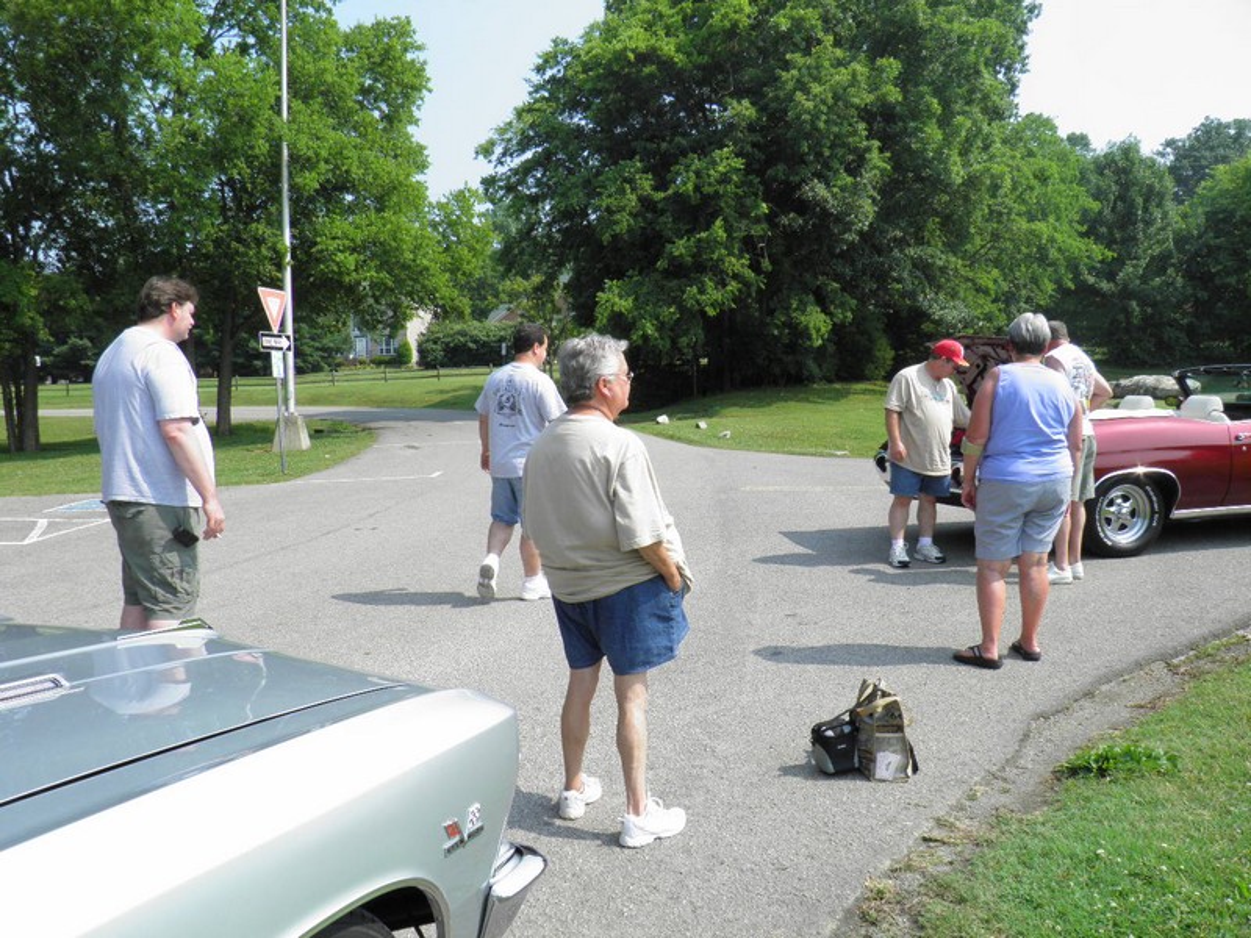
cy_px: 469
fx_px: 1012
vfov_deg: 49.7
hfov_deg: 63.4
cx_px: 626
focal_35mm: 28
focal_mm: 4.9
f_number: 5.7
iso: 50
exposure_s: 1/200
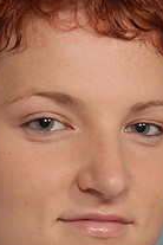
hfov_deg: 2.6
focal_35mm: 526
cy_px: 239
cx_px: 100
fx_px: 3575
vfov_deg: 3.9
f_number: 5.6
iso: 100
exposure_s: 1/125
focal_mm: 125
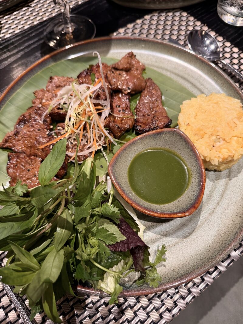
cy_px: 162
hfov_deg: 56.8
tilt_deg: -63.8
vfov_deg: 71.6
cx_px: 122
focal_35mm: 24
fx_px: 225
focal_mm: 6.76
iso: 200
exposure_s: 1/50
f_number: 1.78
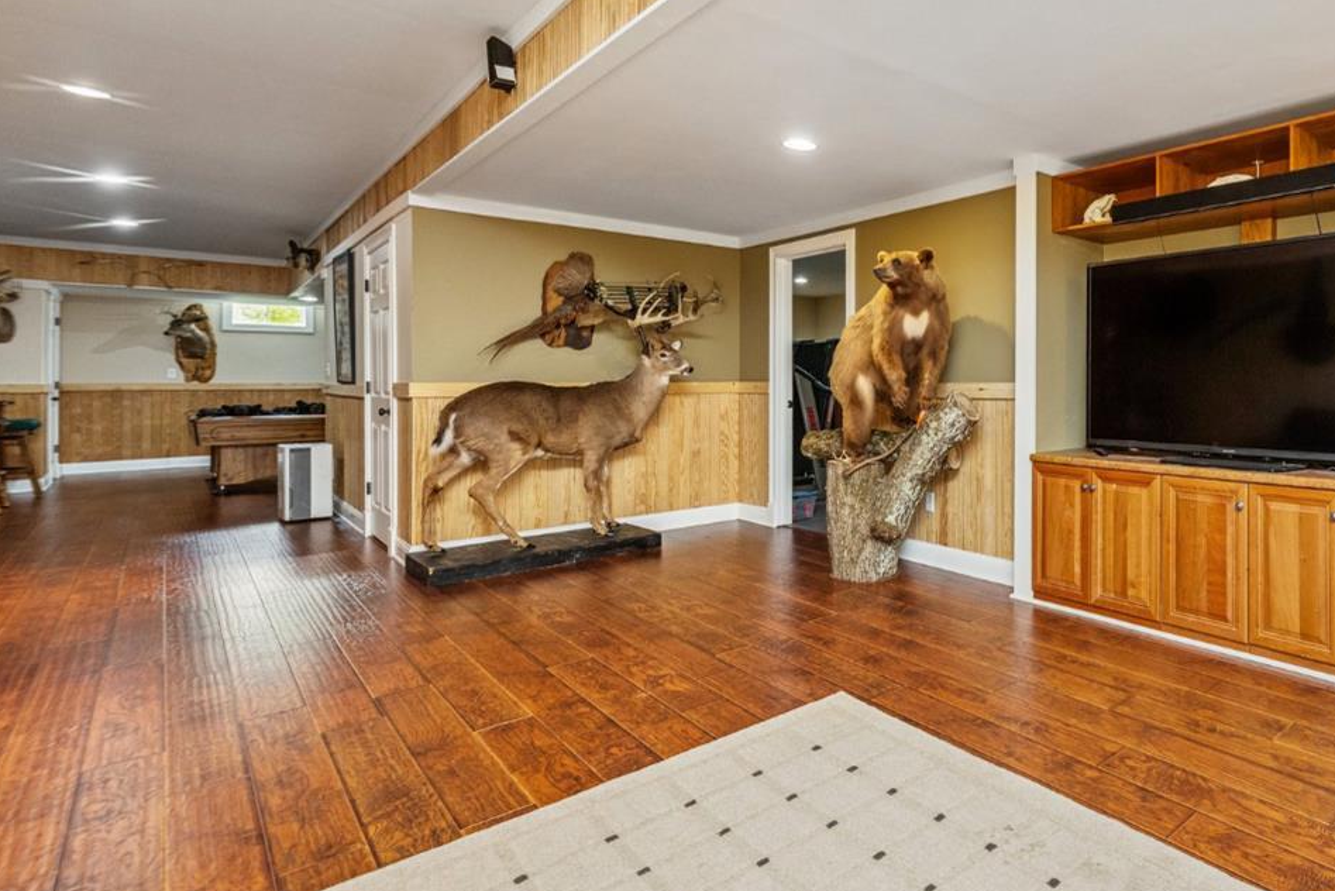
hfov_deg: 78.2
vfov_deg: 64.2
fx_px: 705
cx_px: 1049
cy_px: 376
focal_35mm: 19
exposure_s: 1/100
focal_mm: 12
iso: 800
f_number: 5.6
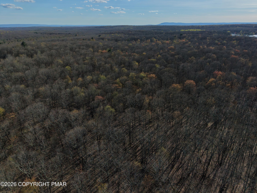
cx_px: 128
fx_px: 178
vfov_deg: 56.8
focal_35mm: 24
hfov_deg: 71.6
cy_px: 96
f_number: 1.8
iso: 400
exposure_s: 1/1600
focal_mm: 8.67
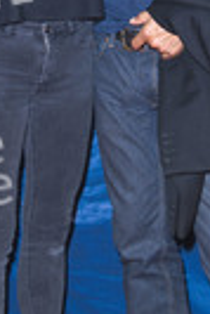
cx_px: 150
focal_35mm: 96
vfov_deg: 21.0
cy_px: 73
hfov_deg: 14.2
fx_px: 838
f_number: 5
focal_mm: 32
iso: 400
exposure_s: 1/160
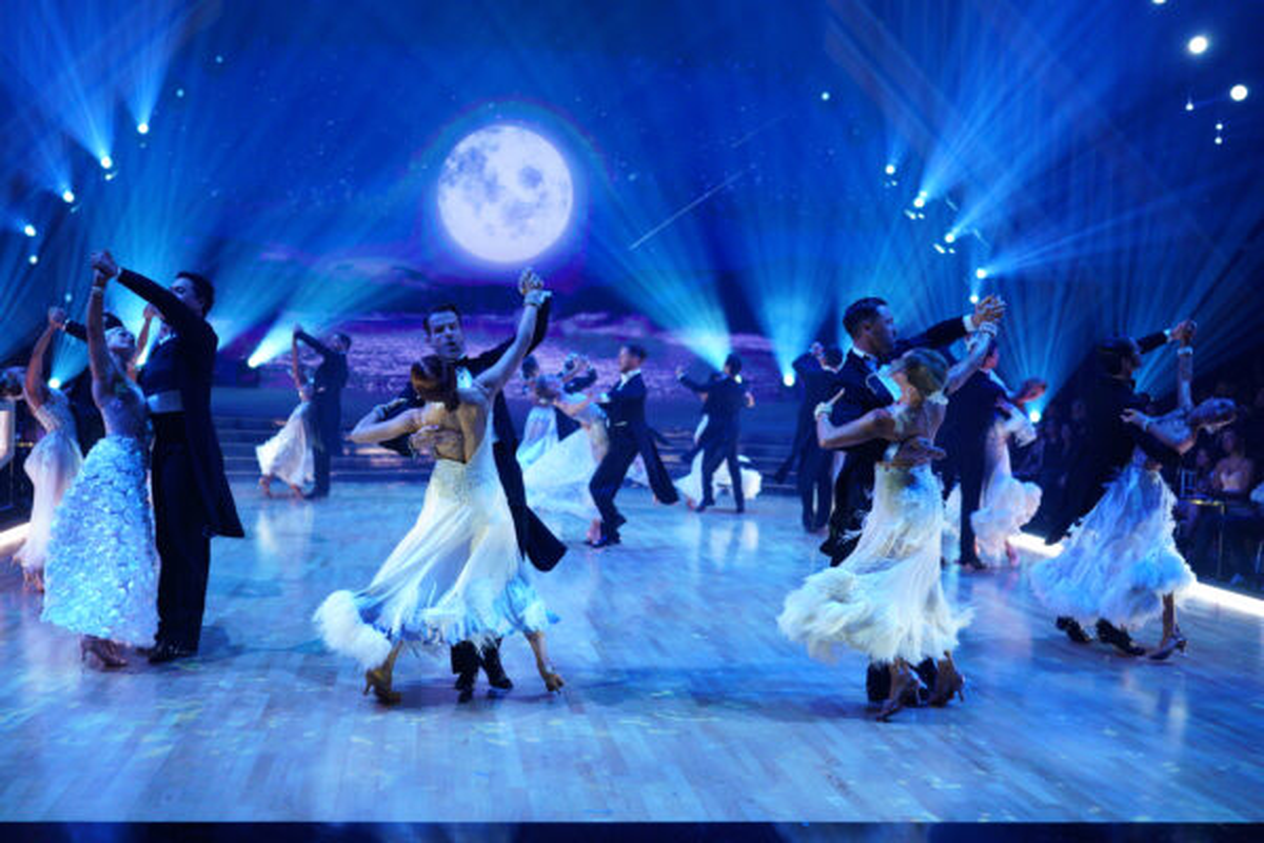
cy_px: 422
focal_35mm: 35
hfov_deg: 54.4
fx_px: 1229
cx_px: 632
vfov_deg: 37.9
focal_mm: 35
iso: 3200
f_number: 2
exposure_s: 1/800
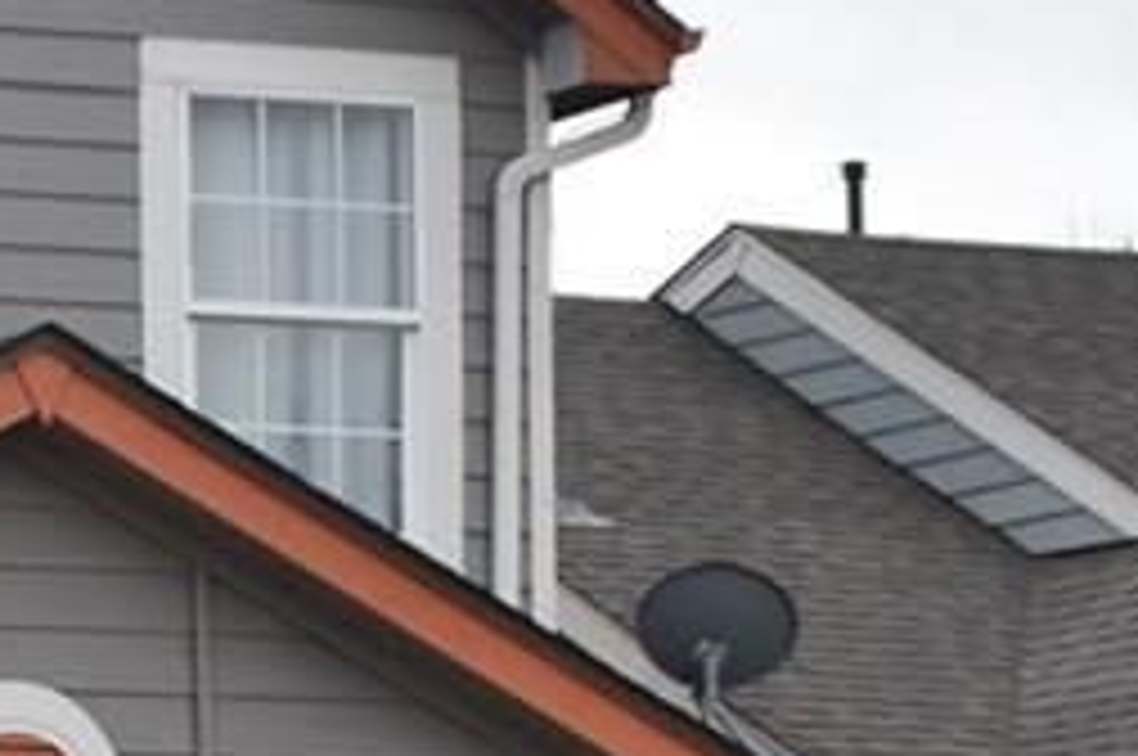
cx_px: -702
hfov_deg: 8.1
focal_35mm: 247
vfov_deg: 5.5
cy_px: 1404
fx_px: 7798
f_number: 8
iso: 100
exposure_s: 1/250
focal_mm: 26
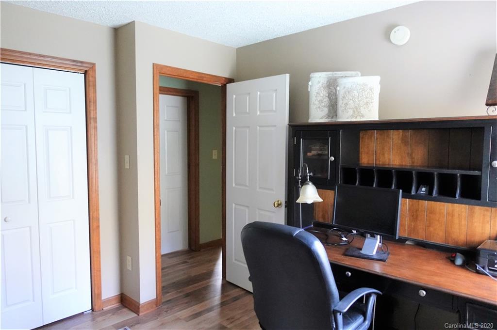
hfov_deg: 73.8
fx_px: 331
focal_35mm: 24
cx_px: 248
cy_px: 165
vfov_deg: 53.1
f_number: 1.8
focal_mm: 9.4
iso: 2000
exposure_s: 1/30
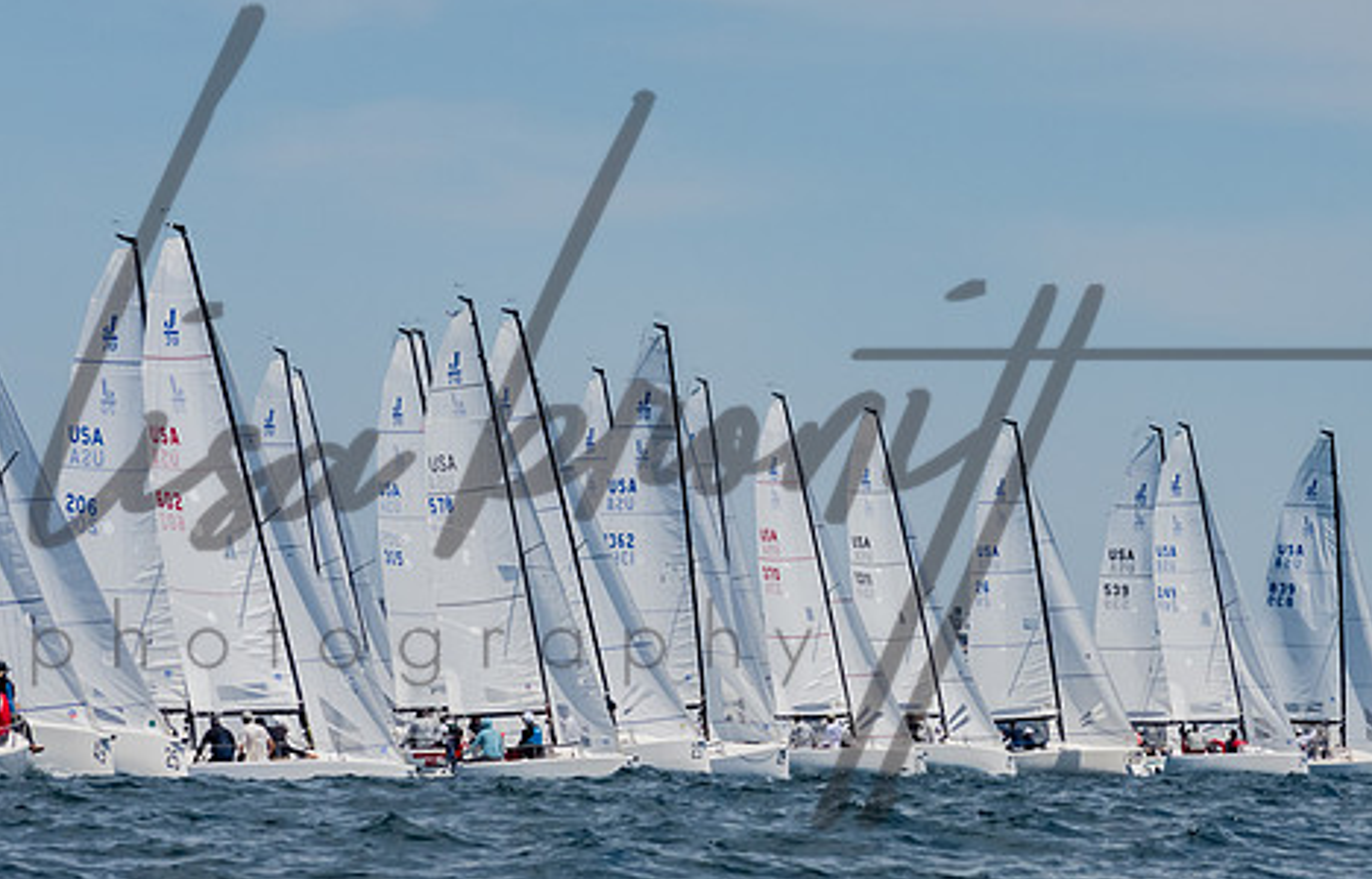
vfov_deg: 4.1
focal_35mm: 330
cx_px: 711
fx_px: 12429
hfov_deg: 6.3
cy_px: 413
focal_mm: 170
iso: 640
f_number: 14
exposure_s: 1/1000
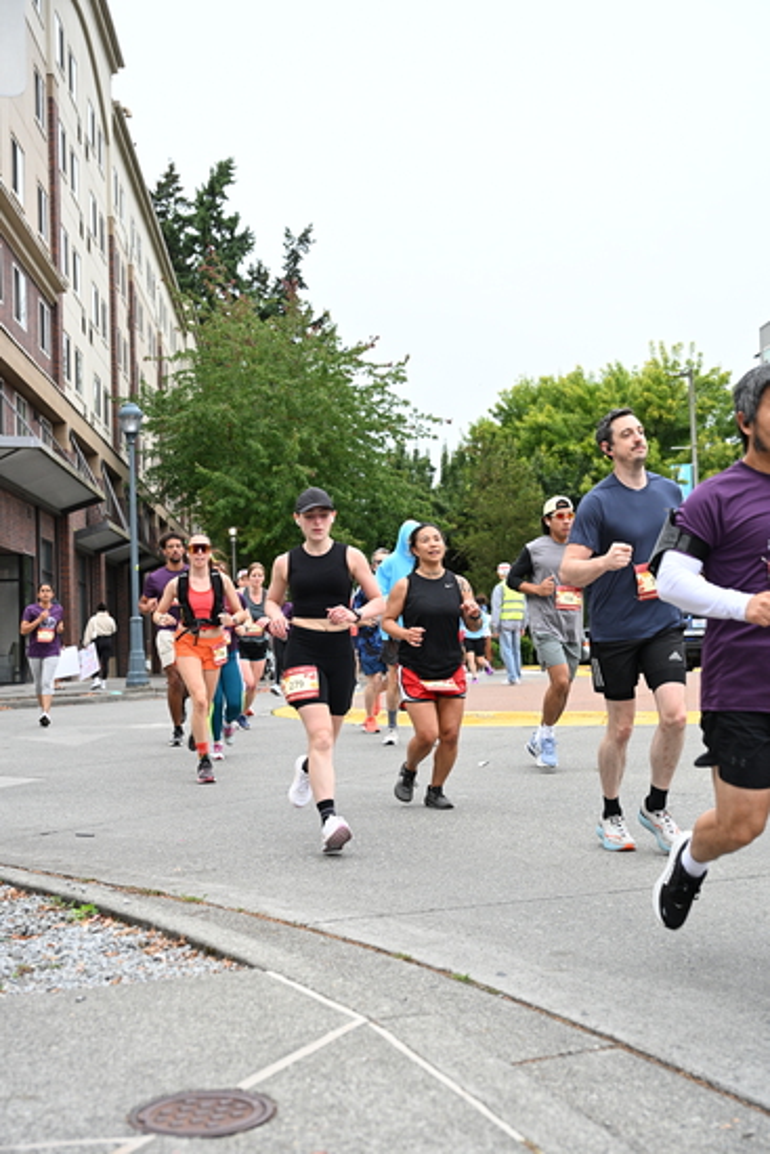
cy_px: 577
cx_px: 385
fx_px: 1475
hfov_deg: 29.3
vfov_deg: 42.7
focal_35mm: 46
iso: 1600
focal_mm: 46
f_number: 4
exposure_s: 1/800
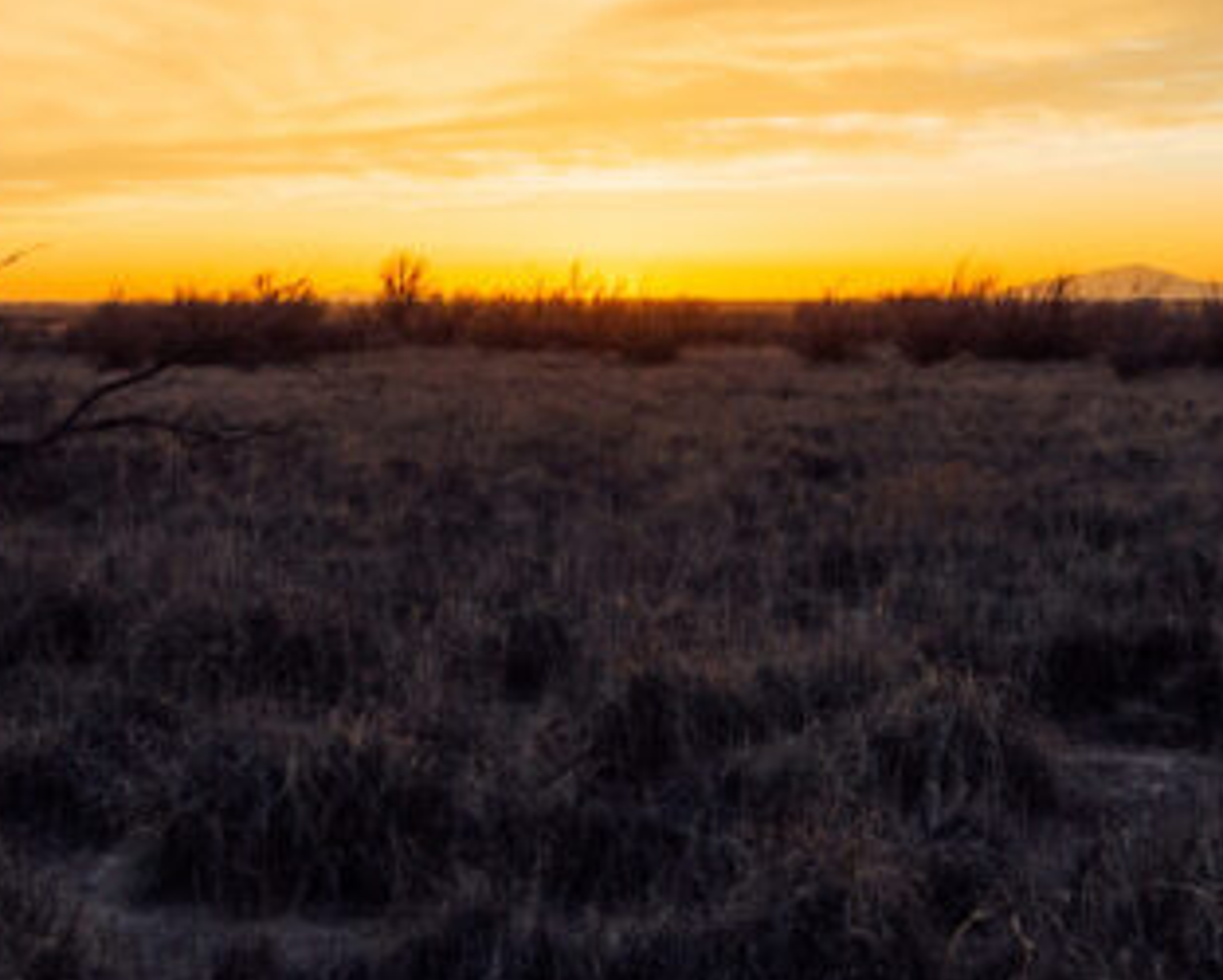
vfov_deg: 20.2
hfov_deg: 25.4
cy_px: 153
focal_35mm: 75
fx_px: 2716
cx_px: 615
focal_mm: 20
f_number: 3.2
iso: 200
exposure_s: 1/800
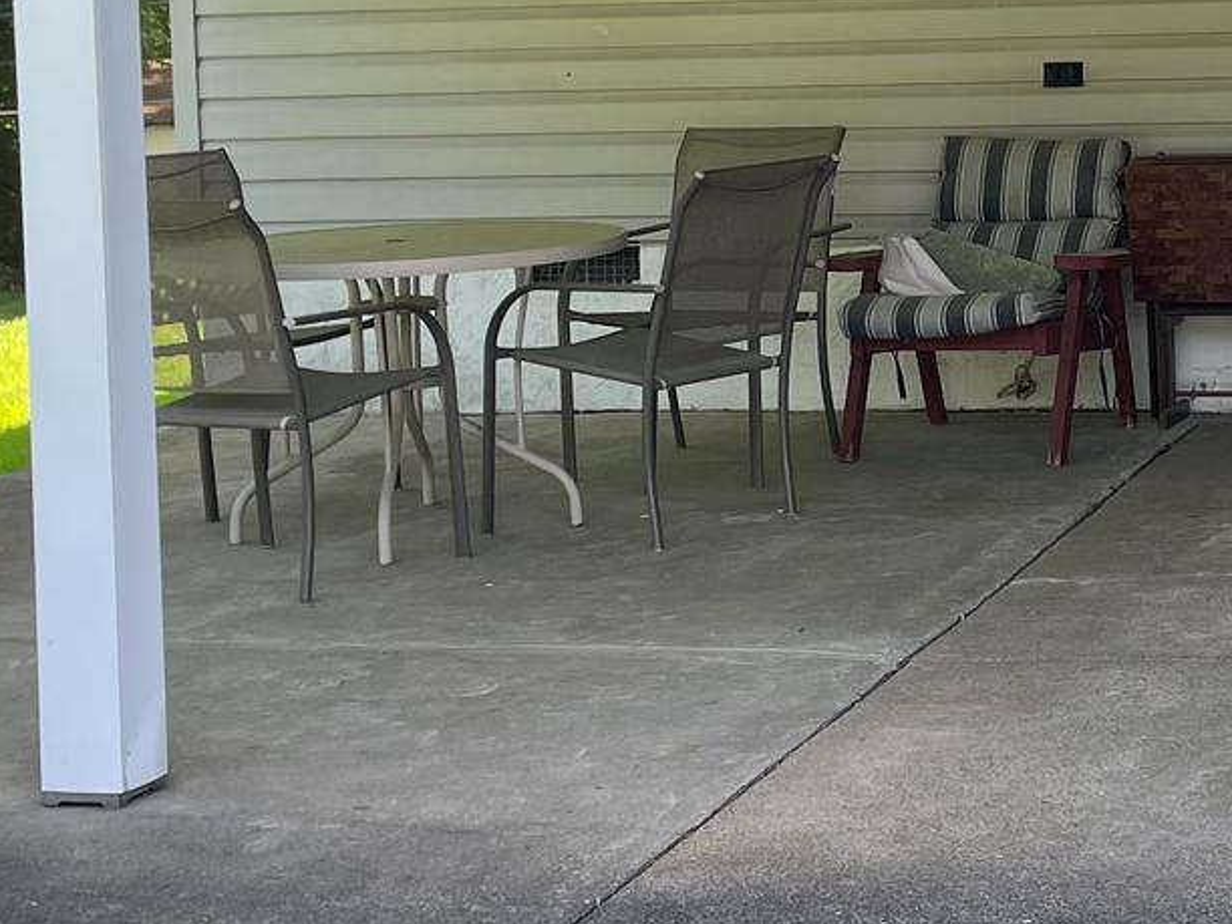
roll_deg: +1.1
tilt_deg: -2.0
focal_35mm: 87
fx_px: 3096
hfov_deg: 22.2
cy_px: 153
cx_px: 1011
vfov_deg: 16.8
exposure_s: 1/330
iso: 32
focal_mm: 4.2
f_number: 1.6
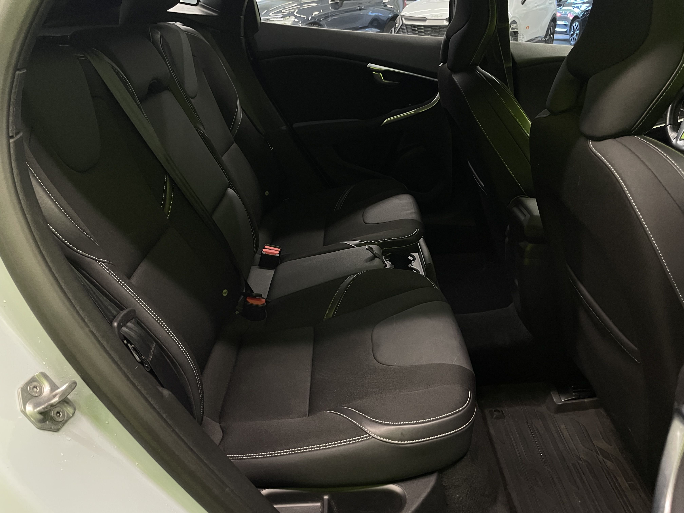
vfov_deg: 53.1
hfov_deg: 67.3
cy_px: 256
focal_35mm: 26
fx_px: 514
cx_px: 342
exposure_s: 1/50
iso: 500
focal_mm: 4.2
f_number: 1.6
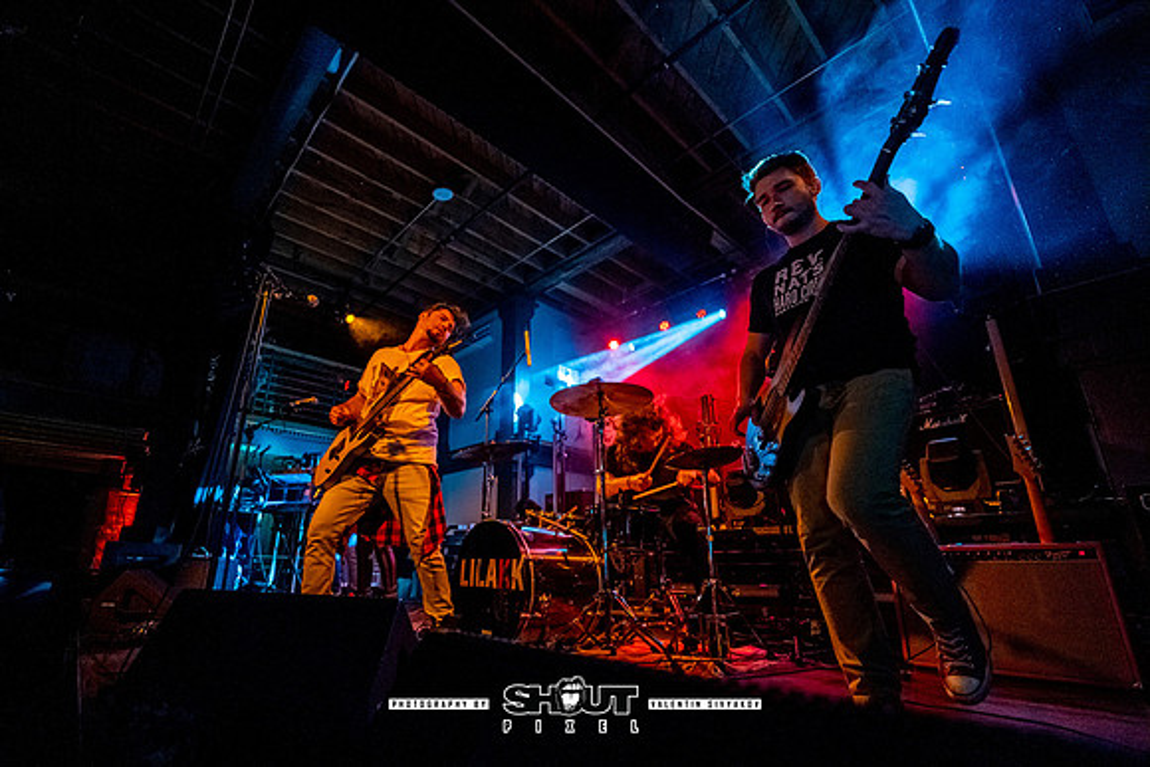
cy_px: 398
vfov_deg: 77.1
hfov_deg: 99.9
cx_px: 531
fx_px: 482
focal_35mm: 15
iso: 2000
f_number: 2.8
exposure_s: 1/320
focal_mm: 14
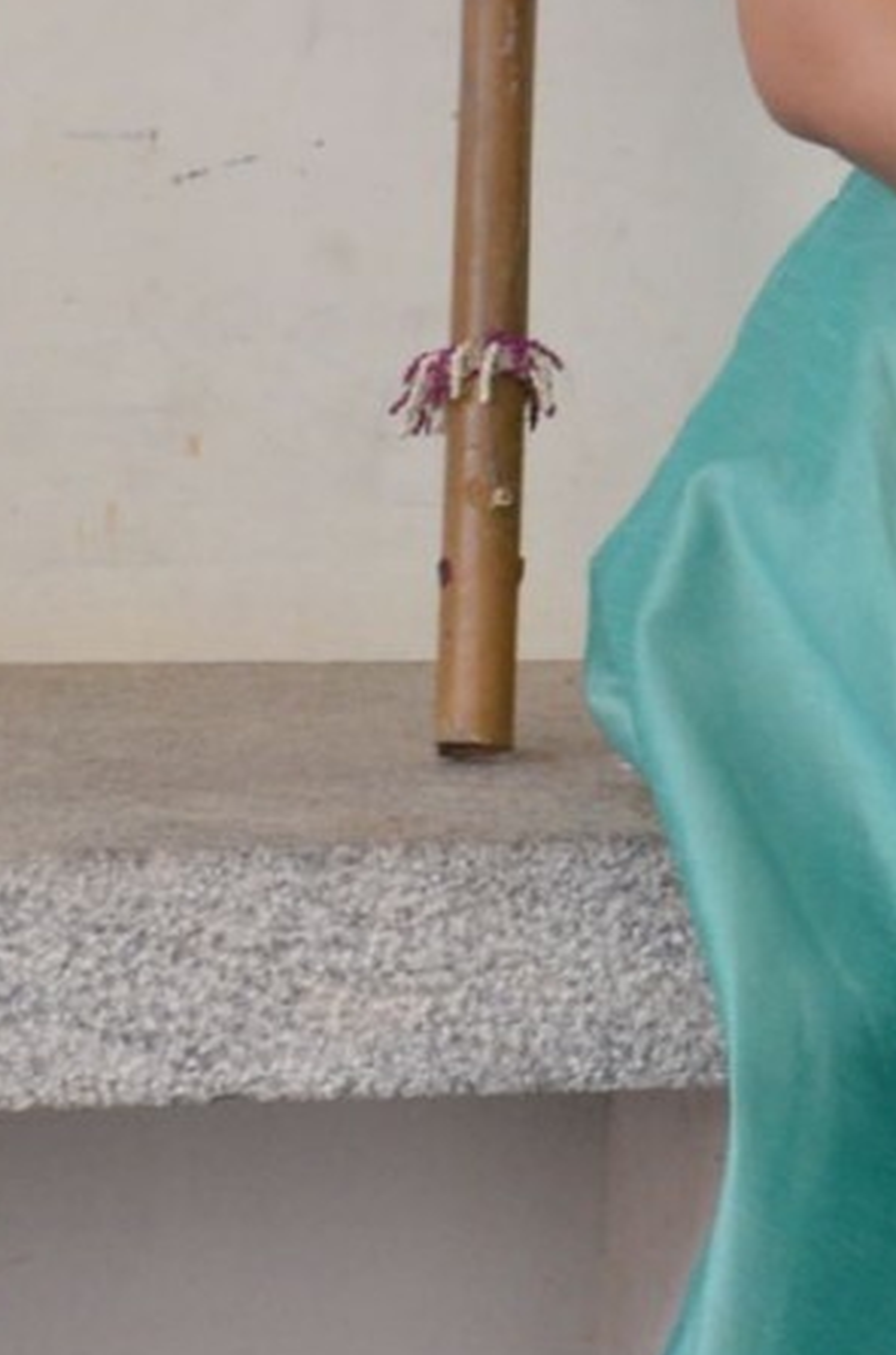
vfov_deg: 15.5
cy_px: 482
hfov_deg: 9.9
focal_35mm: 132
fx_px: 4955
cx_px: 1431
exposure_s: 1/125
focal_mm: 26
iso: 2000
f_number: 8
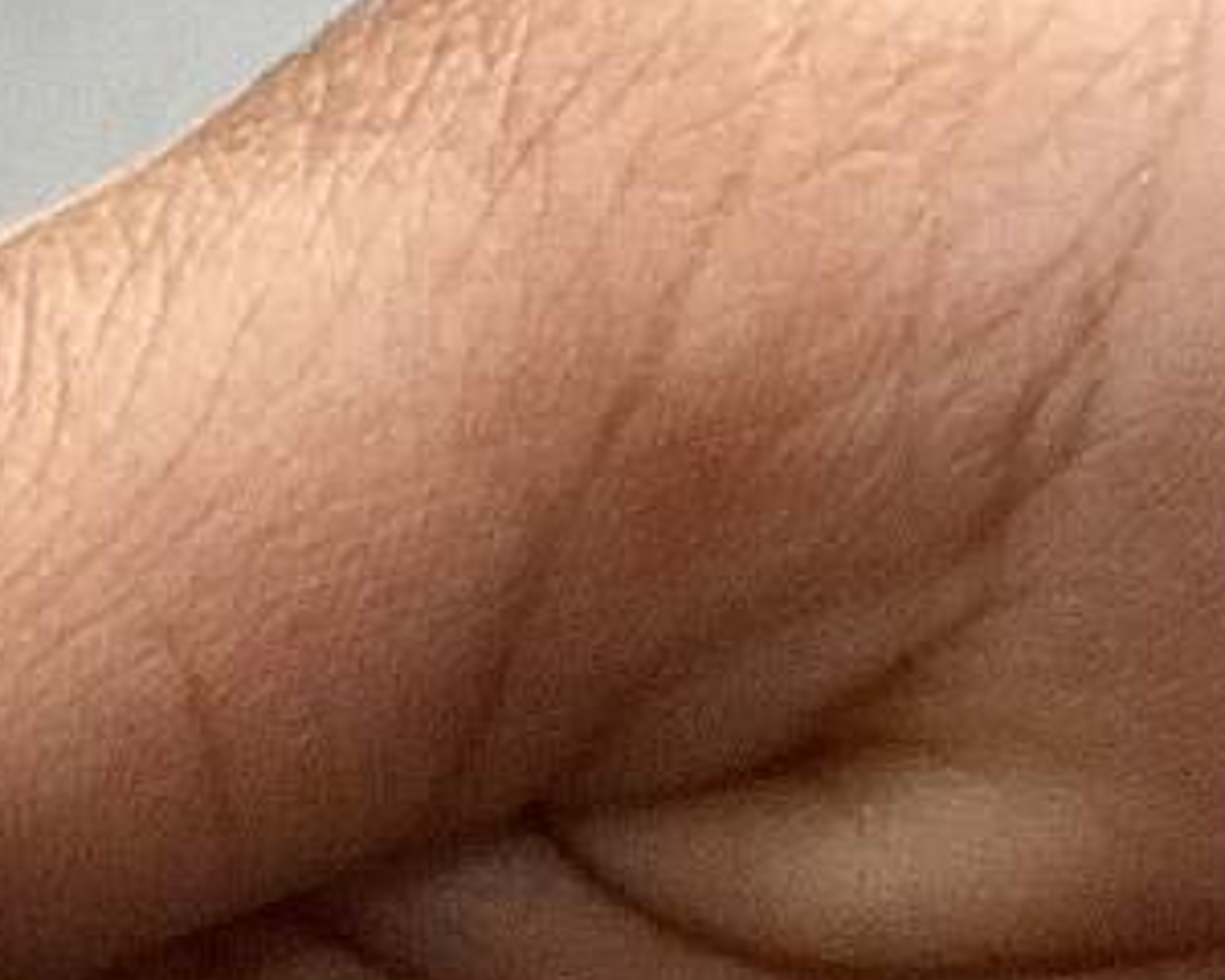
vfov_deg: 5.2
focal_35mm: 297
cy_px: 902
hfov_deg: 6.4
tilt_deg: -48.6
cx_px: -976
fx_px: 10768
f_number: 2.8
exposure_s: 1/69
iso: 200
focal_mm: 6.6
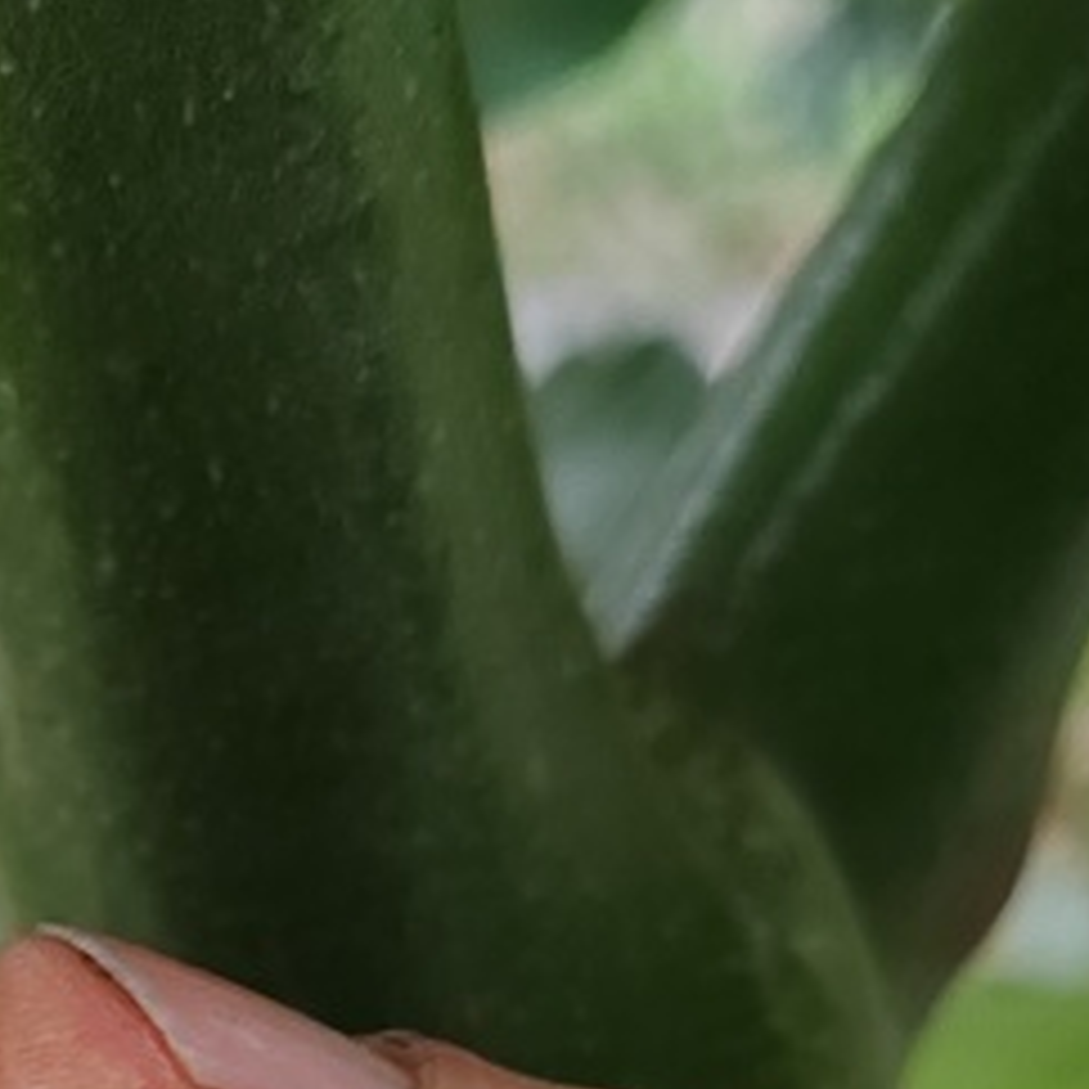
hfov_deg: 15.4
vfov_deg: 15.4
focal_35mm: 105
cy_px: 1595
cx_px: -518
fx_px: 3737
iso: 800
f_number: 1.8
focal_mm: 6.14
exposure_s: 1/100
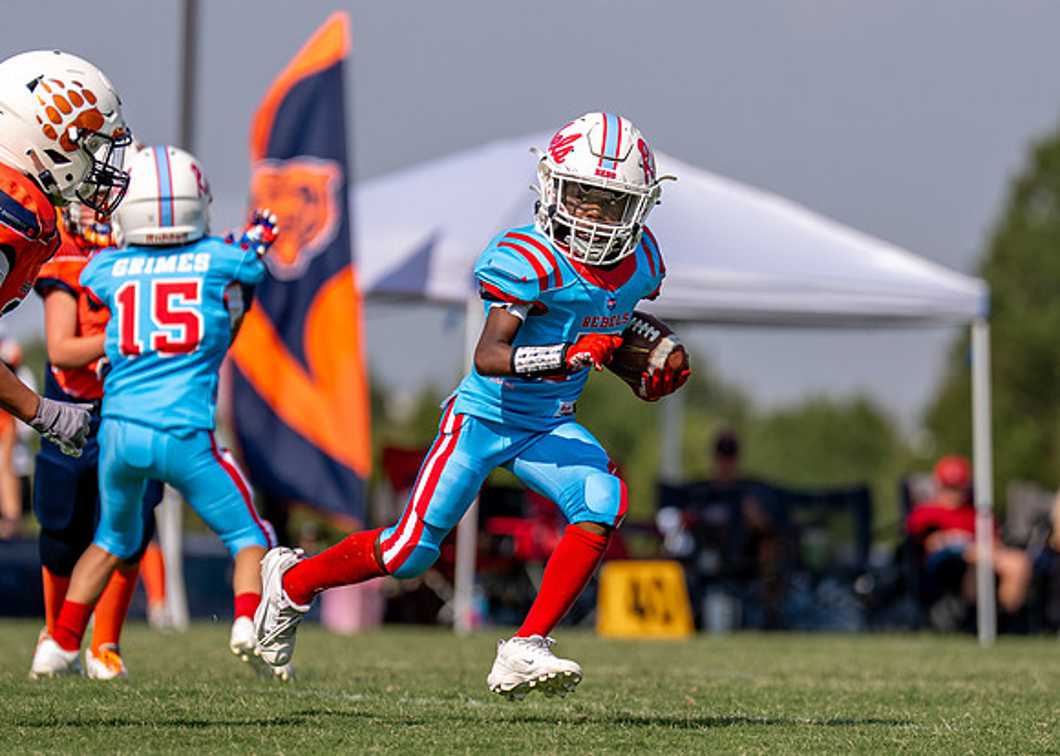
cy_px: 396
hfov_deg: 4.6
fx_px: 13156
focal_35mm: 437
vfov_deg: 3.3
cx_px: 578
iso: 125
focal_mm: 200
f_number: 2.8
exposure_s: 1/3200
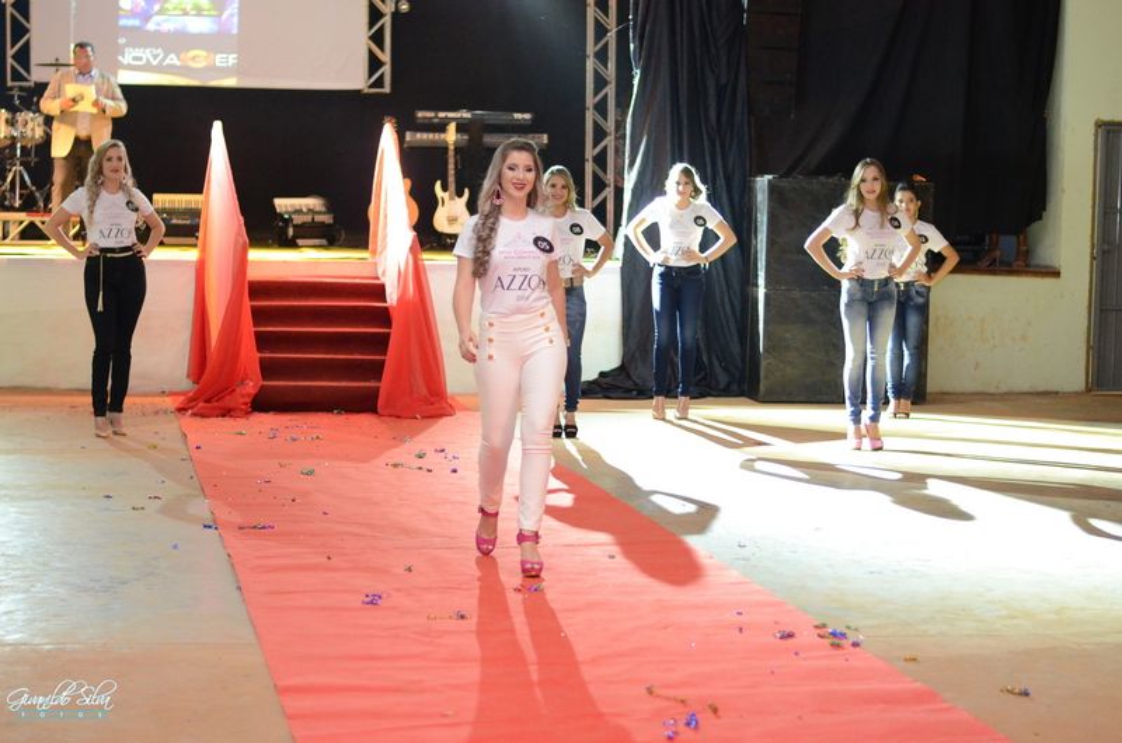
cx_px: 561
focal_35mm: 75
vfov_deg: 18.1
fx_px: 2333
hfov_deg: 27.0
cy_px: 372
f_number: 1.8
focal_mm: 50
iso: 3200
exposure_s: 1/100
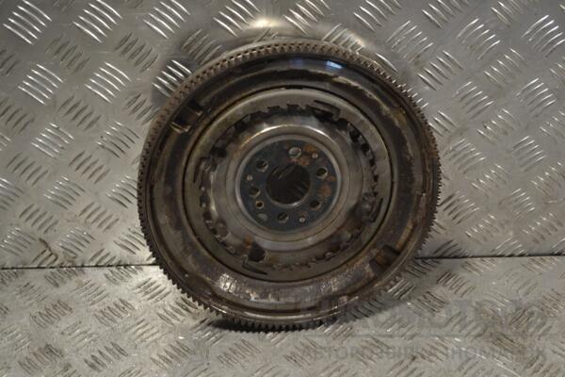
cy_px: 188
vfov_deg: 23.8
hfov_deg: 35.1
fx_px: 895
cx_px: 282
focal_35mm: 57
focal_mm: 38
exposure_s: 1/80
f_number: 5
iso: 400
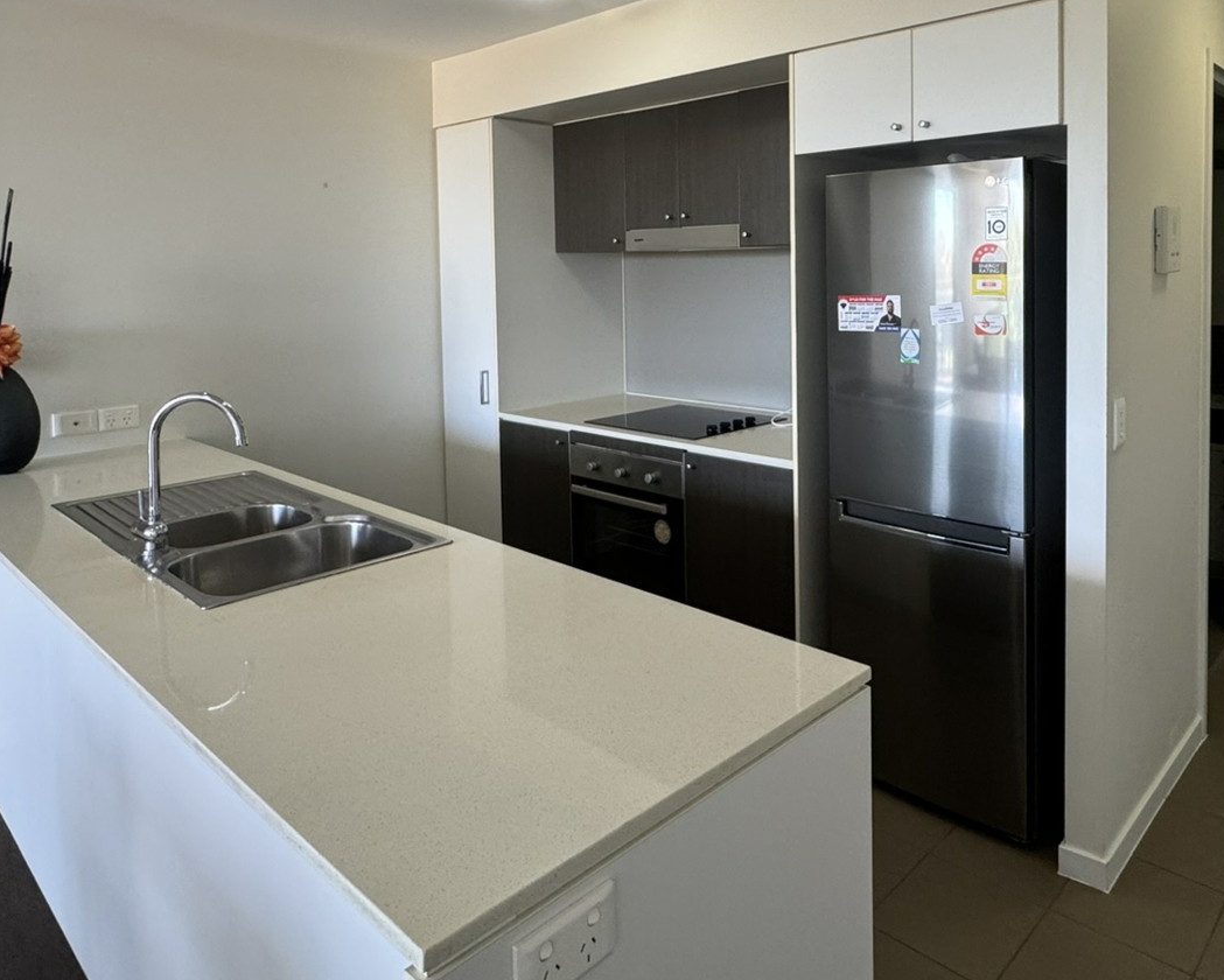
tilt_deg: -2.6
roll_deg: +1.0
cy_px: 308
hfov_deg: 67.3
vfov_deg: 55.3
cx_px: 744
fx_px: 906
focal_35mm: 25
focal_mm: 2.22
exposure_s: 1/100
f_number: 2.2
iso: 250
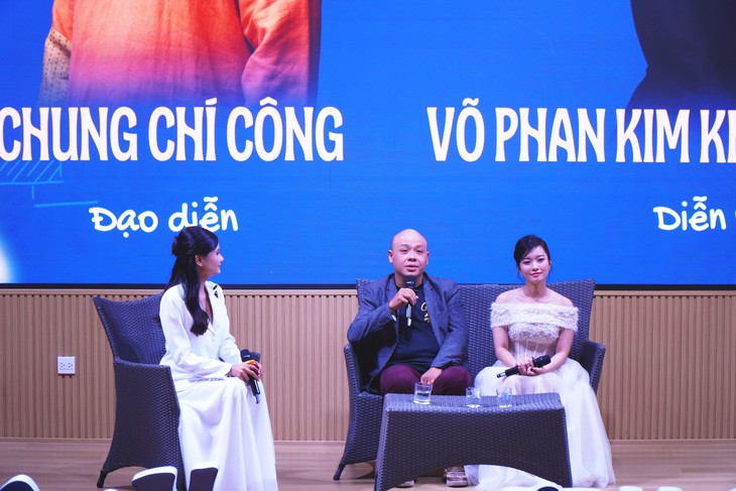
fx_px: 3220
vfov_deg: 8.7
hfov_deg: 13.0
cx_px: 368
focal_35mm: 158
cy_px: 246
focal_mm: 105
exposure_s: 1/100
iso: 640
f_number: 4
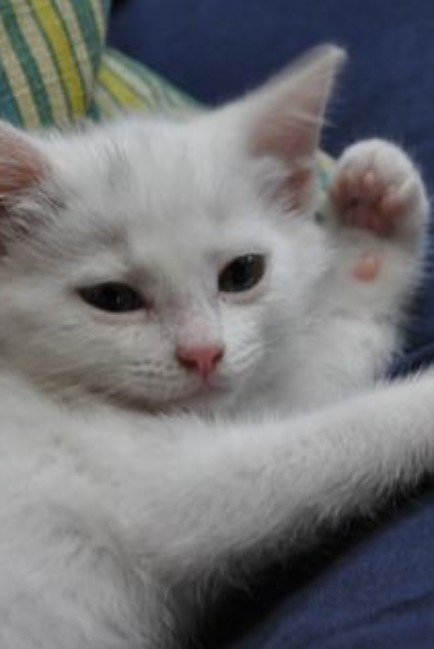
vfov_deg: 8.6
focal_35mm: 239
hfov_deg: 5.8
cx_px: 276
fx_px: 4312
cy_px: 323
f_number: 5.6
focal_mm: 105
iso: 800
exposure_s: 1/10
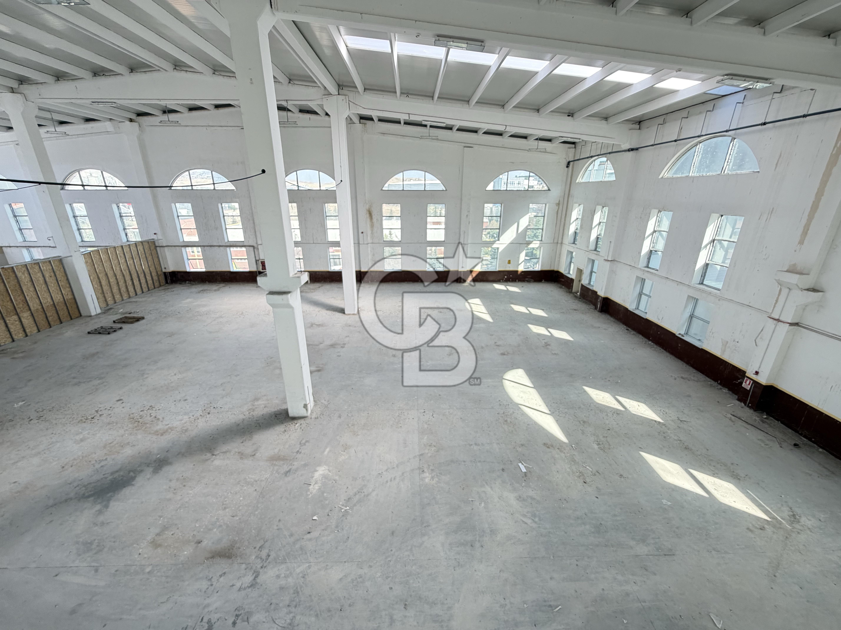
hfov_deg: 102.1
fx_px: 340
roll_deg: +0.4
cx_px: 420
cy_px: 315
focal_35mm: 14
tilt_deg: -21.2
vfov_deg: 85.7
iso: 160
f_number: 2.2
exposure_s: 1/121
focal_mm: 2.22
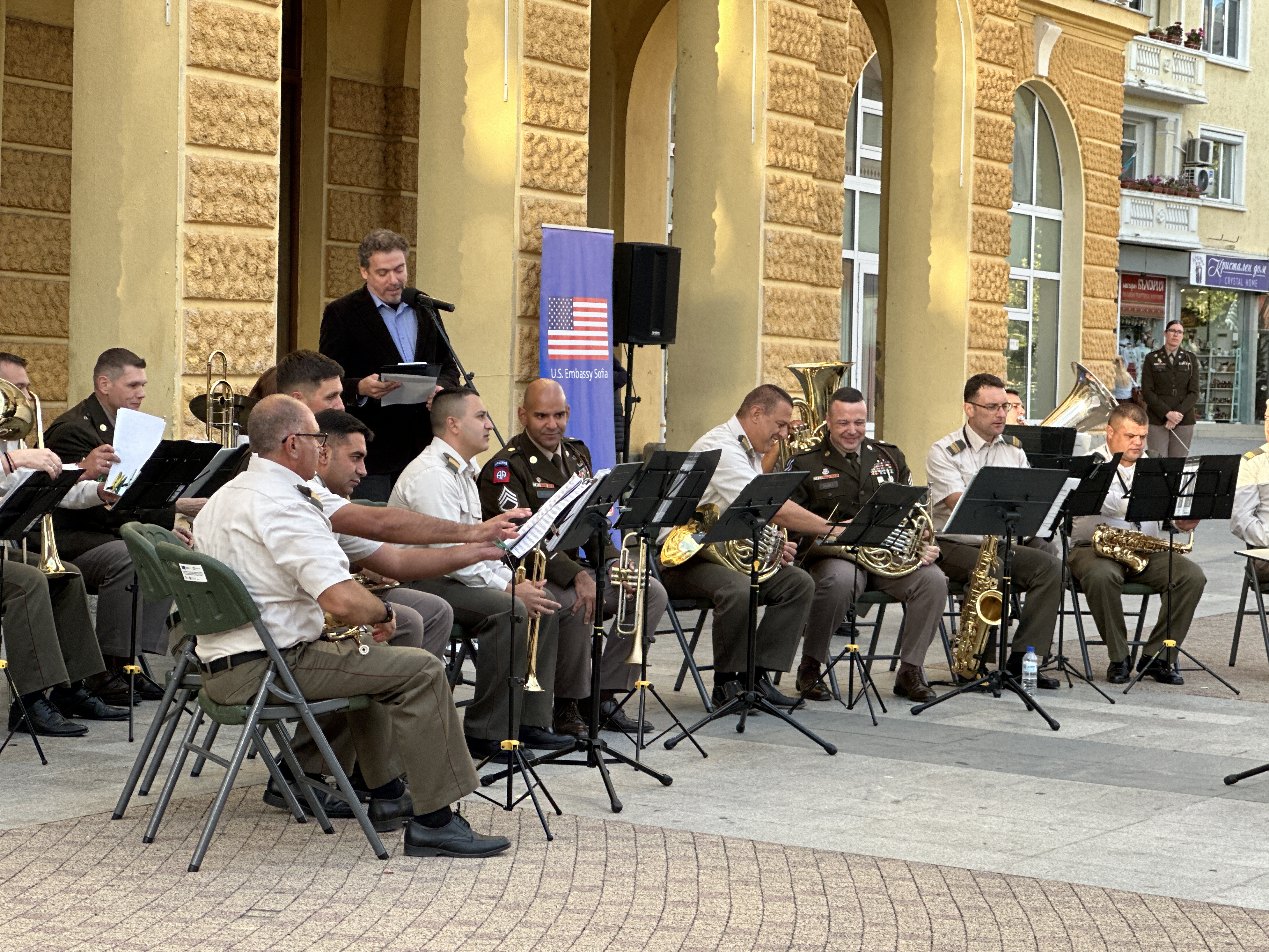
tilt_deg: -0.9
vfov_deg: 18.9
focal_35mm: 78
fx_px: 2859
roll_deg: -1.5
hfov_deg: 25.0
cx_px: 635
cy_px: 478
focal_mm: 9
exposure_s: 1/121
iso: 100
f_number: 2.8
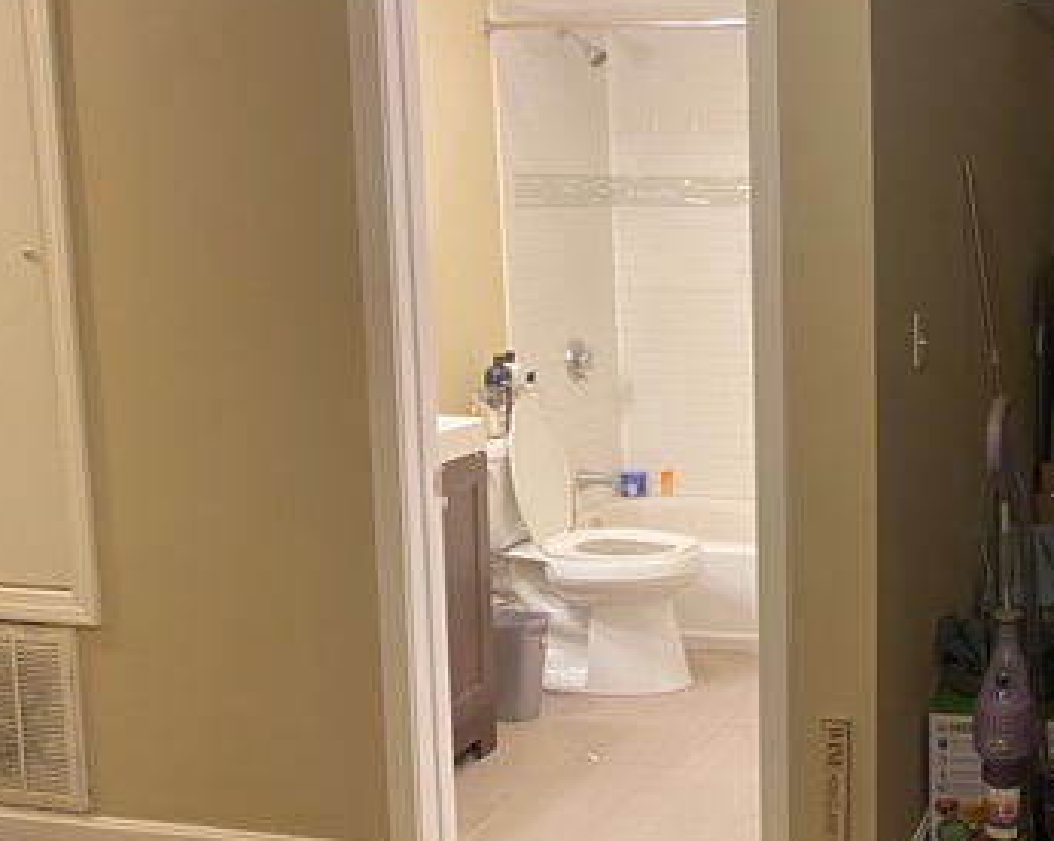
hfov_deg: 37.0
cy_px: 399
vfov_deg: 32.0
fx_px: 1464
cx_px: 953
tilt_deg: -8.4
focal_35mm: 47
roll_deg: -0.1
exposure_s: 1/60
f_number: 1.8
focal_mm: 4.25
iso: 500
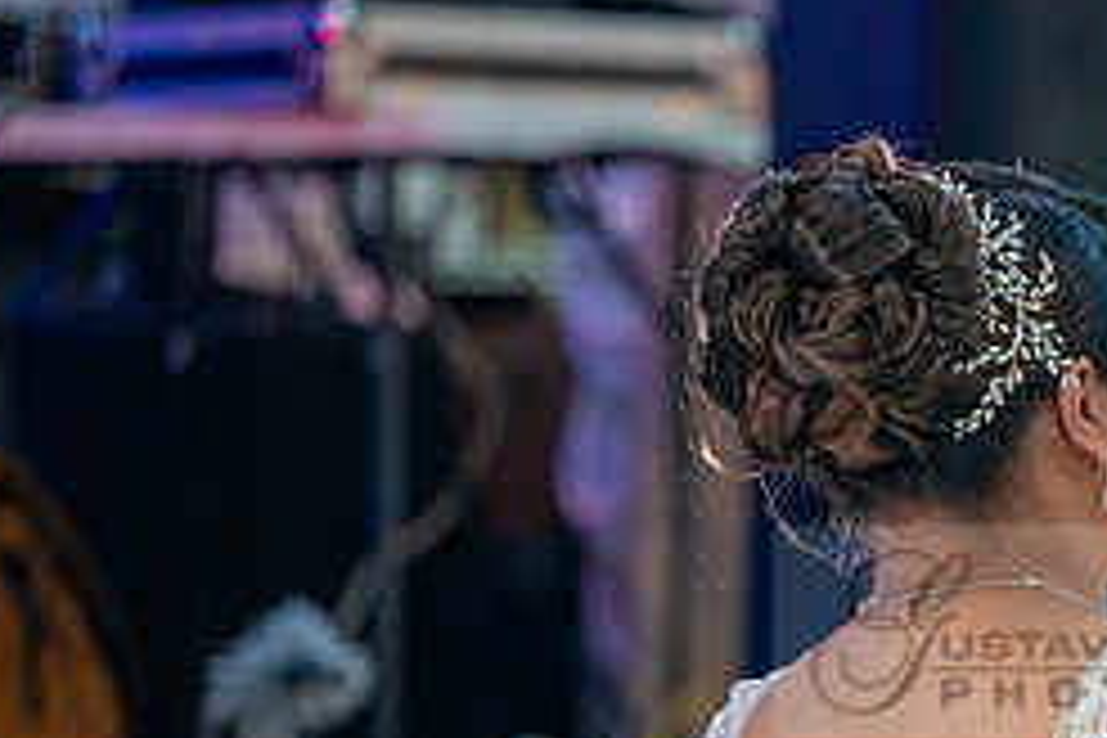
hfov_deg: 6.1
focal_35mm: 337
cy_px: 633
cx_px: 1182
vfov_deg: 4.1
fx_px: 10362
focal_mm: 140
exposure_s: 1/200
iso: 1600
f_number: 3.2
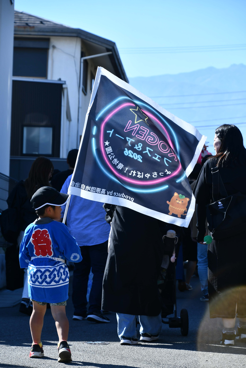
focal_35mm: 142
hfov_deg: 9.7
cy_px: 184
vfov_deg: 14.4
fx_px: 1455
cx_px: 123
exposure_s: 1/500
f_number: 7.1
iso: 160
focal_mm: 95
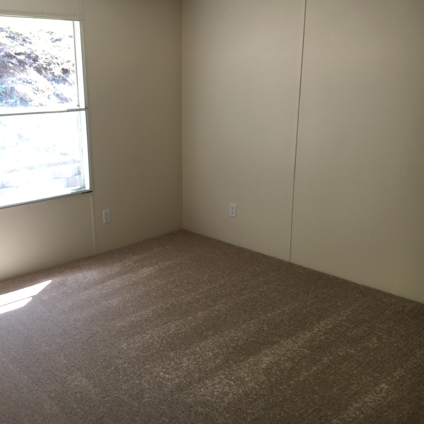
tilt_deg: -15.7
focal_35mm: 35
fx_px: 485
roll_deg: +1.3
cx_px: 139
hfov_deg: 46.4
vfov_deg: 47.2
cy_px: 216
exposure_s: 1/30
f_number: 2.2
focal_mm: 4.15
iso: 25
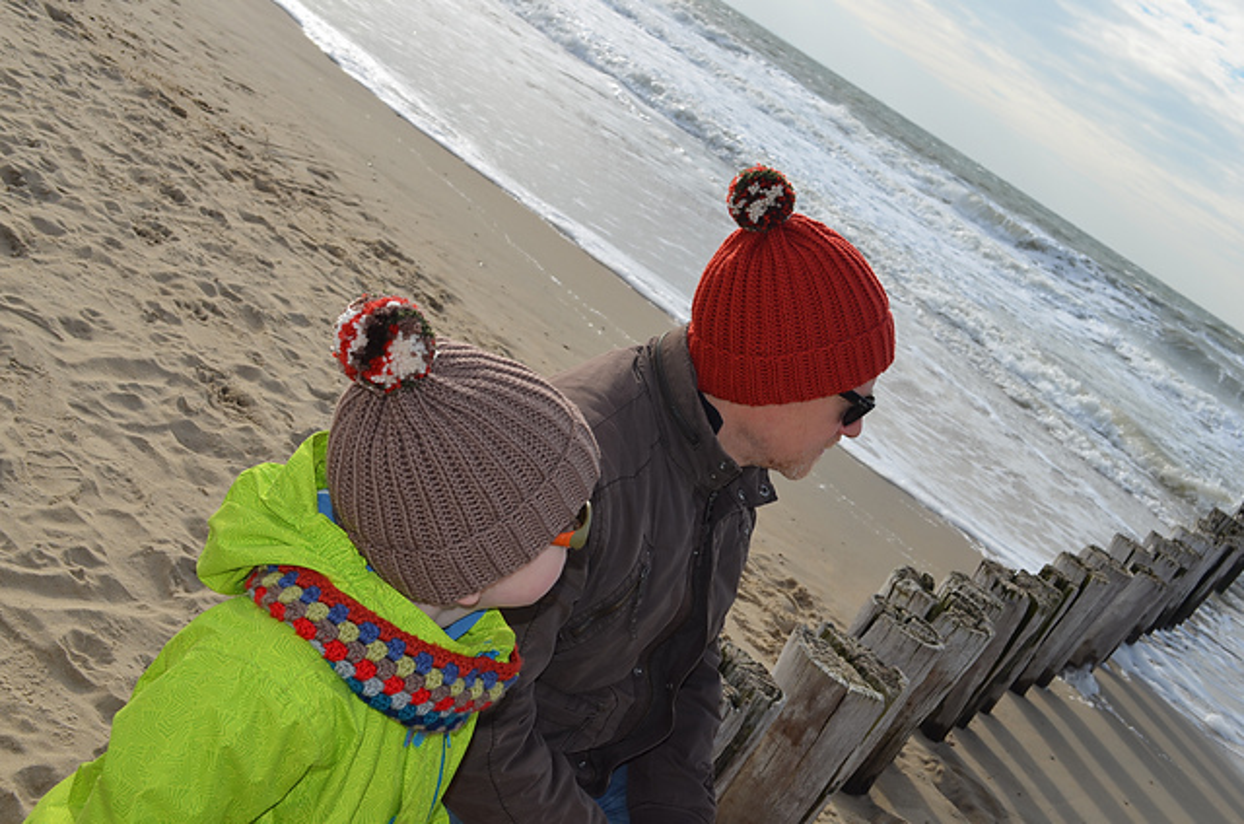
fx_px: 1345
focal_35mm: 39
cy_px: 412
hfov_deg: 49.6
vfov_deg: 34.1
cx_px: 622
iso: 100
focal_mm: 26
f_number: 8
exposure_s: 1/200
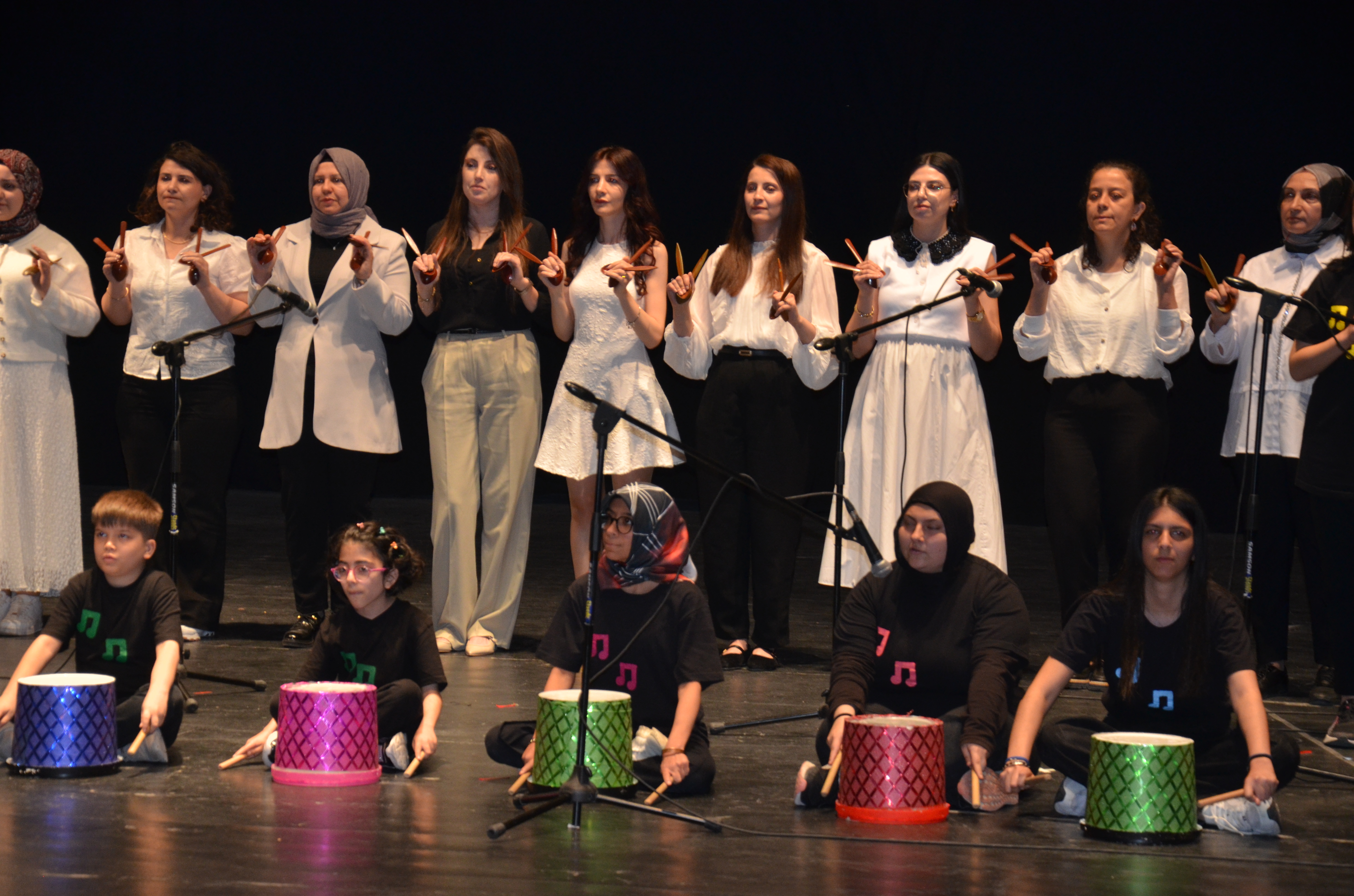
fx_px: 4504
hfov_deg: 17.1
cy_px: 448
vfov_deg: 11.4
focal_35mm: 120
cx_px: 677
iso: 800
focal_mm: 80
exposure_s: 1/60
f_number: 5.3
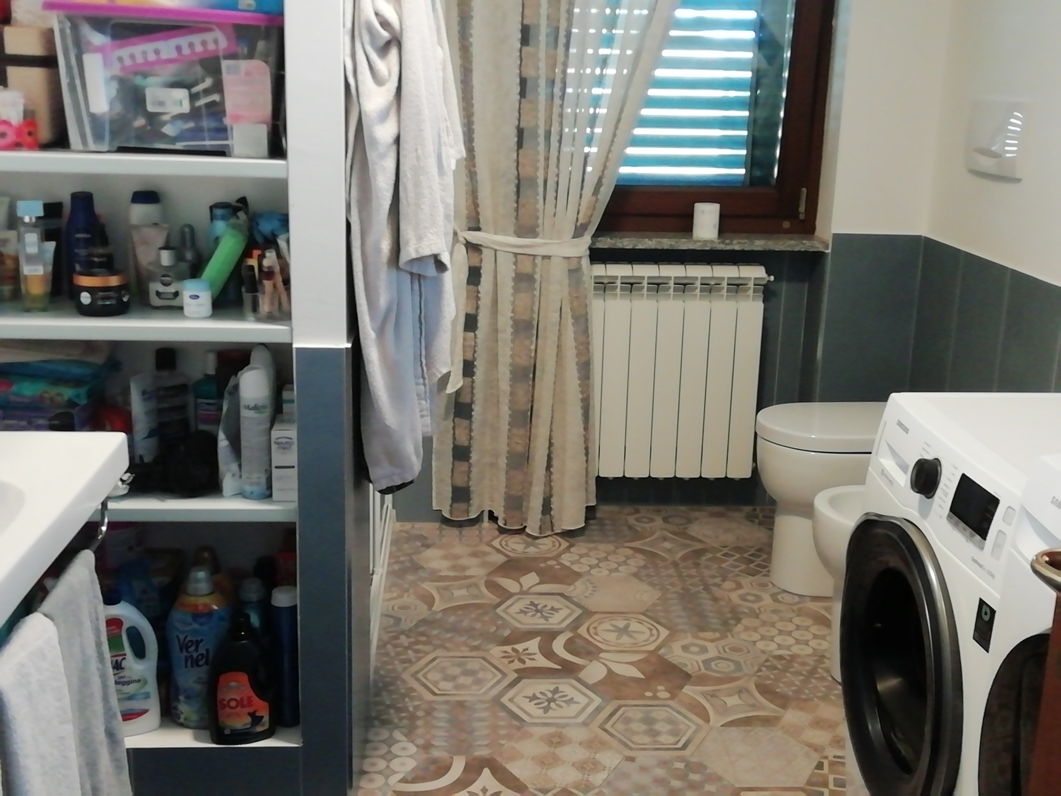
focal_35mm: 42
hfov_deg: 44.8
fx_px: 1287
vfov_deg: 34.3
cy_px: 398
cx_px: 530
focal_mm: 3.46
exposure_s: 1/33.3
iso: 400
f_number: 2.2
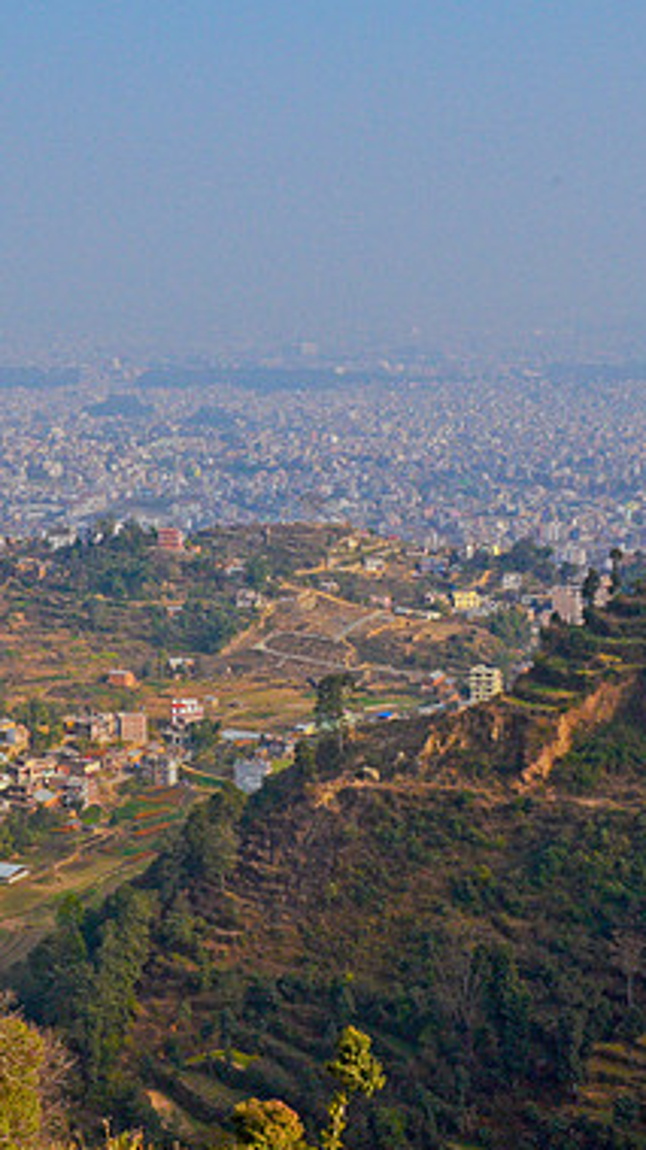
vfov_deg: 29.4
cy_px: 573
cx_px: 249
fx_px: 2194
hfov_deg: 16.7
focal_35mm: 72
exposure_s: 1/640
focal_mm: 30
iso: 640
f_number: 13
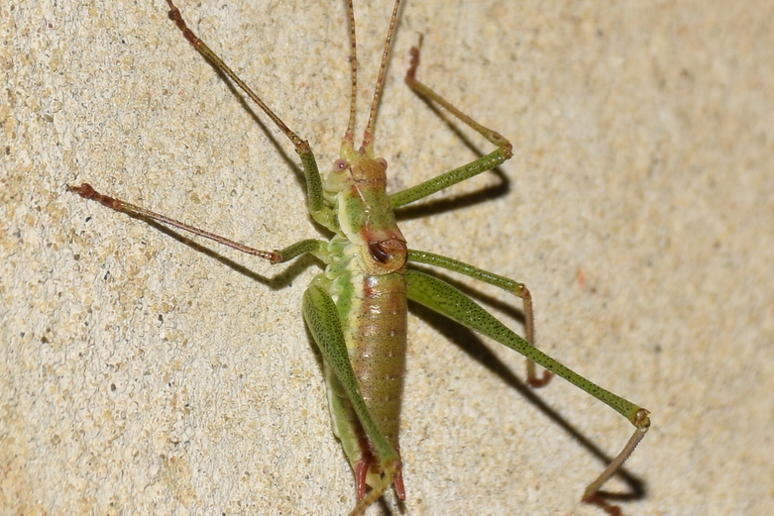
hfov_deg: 8.0
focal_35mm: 258
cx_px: 390
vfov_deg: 5.3
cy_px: 273
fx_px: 5548
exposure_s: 1/160
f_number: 13
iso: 100
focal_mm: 140
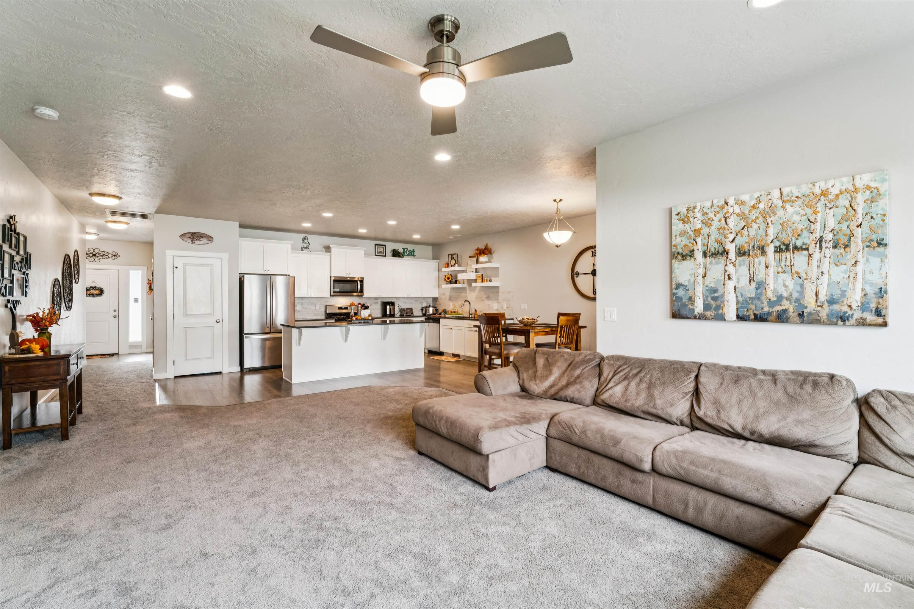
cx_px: 457
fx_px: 404
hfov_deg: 97.1
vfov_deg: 74.1
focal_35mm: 16
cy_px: 304
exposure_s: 1/5
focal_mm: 15.9
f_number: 13
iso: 400
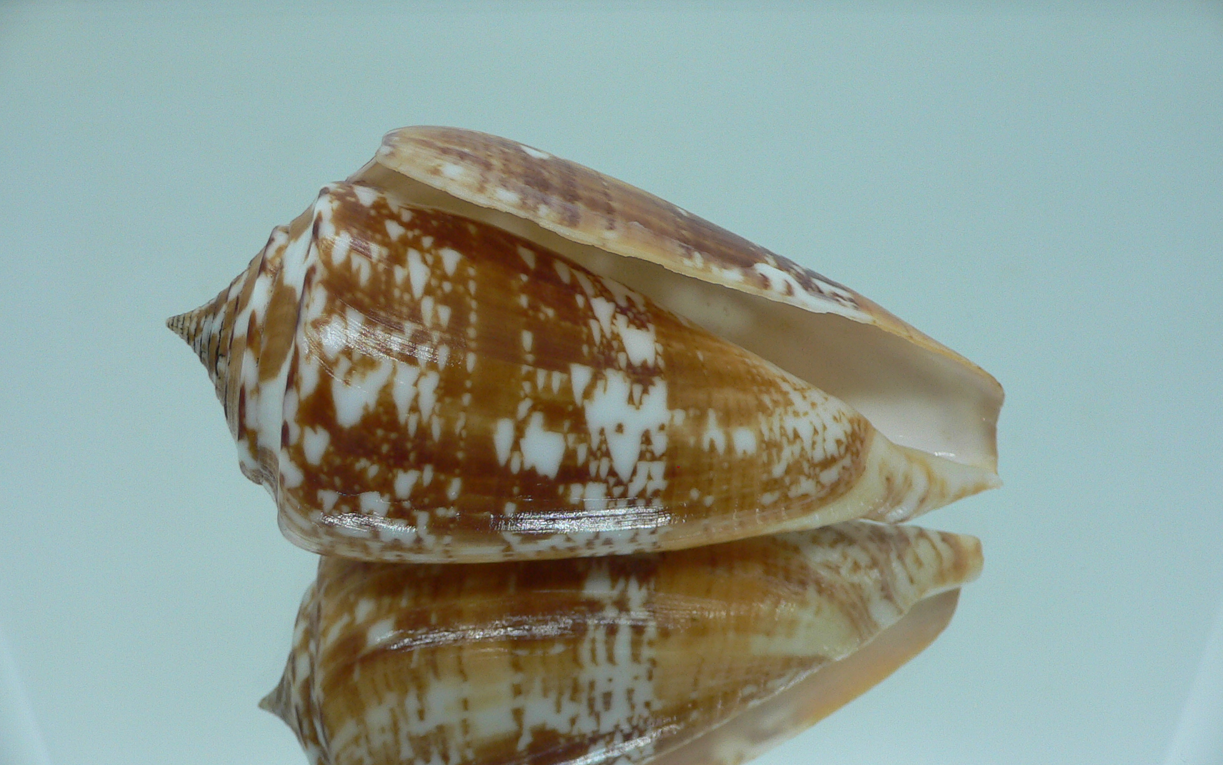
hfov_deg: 51.5
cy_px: 374
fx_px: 1267
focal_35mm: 38
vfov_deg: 33.6
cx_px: 608
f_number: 2.8
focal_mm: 4.6
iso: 100
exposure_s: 1/60
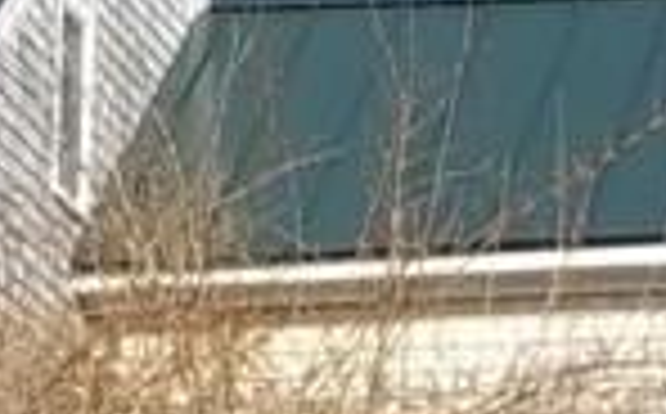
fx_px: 5854
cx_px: -616
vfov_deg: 4.0
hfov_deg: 6.3
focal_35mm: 323
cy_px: 531
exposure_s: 1/100
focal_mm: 7.8
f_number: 11.3
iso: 80
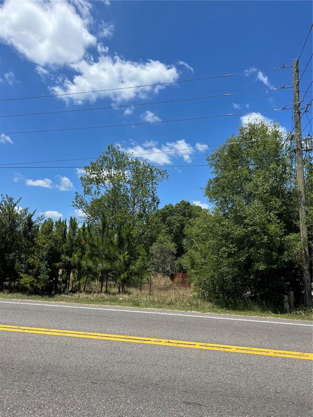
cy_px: 208
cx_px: 156
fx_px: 313
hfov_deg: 53.1
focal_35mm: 26
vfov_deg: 67.3
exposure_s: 1/4444
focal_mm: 5.7
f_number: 1.5
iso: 50
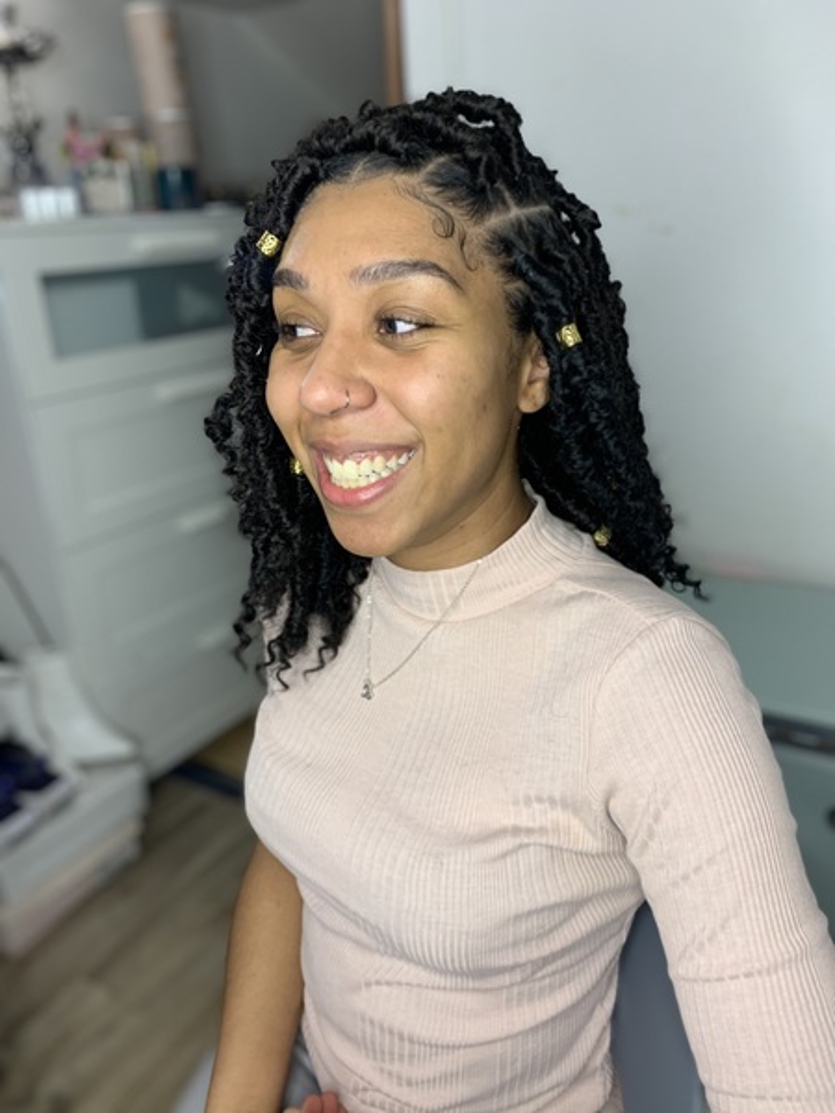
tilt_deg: -20.2
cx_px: 418
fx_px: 836
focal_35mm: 26
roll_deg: +4.0
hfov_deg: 53.1
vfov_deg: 67.3
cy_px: 556
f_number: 1.8
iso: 64
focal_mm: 4.25
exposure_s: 1/50
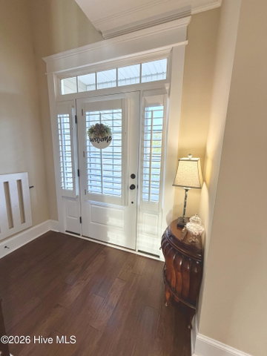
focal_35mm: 14
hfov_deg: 85.7
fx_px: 144
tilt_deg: -10.2
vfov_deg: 102.1
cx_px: 134
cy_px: 178
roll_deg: -1.1
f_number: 2.2
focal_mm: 2.22
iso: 250
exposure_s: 1/120
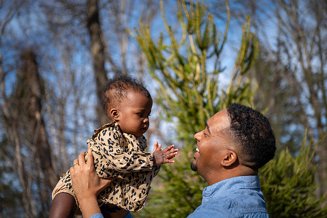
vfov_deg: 21.9
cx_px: 164
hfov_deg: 32.4
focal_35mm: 62
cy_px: 109
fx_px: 563
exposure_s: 1/6400
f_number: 3.2
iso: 400
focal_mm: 62
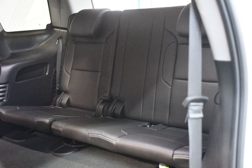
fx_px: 315
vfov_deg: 29.8
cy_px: 84
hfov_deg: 43.6
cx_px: 126
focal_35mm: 45
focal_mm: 30
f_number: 4
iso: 12800
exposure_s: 1/40
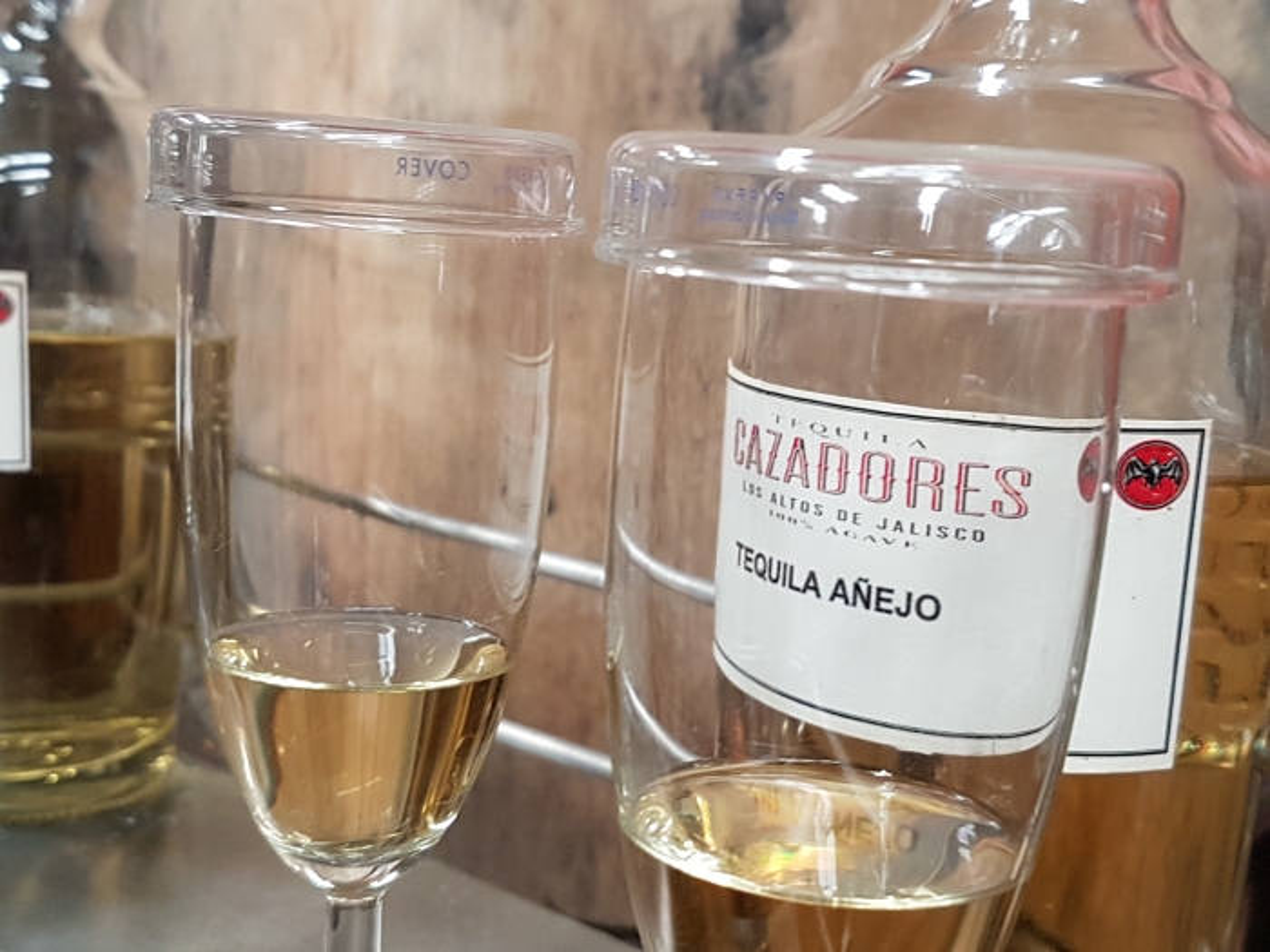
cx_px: 635
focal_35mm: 26
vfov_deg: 53.1
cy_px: 476
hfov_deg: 67.3
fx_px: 954
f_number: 1.7
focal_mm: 4.2
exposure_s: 1/50
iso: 160
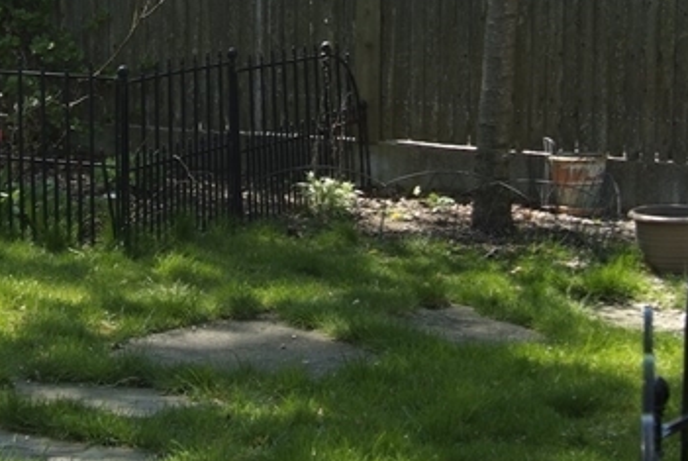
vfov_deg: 13.1
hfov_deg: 19.4
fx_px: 2009
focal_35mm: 105
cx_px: 261
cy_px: 156
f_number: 4.5
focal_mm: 24
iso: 125
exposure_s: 1/125
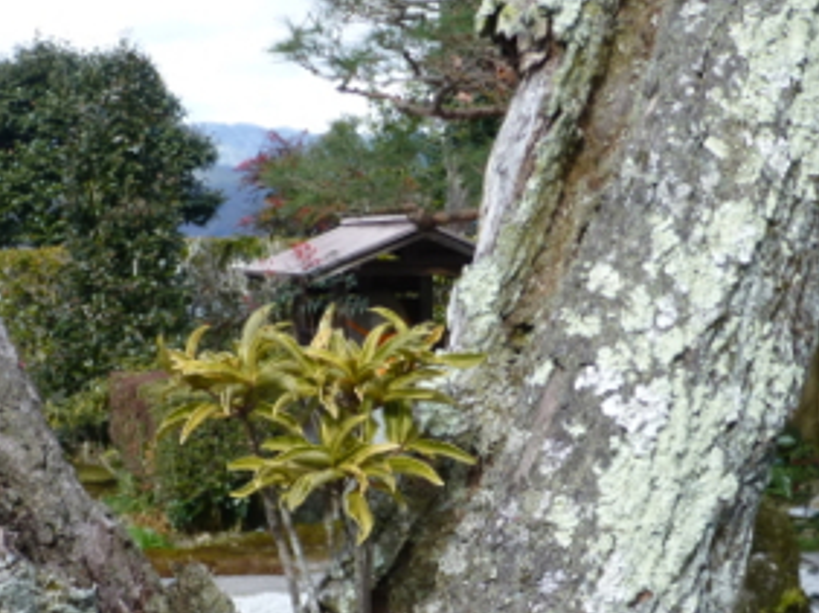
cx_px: 357
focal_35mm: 83
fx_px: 1962
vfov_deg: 17.5
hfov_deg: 23.6
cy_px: 535
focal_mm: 6.9
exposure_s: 1/320
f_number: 3.9
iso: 100
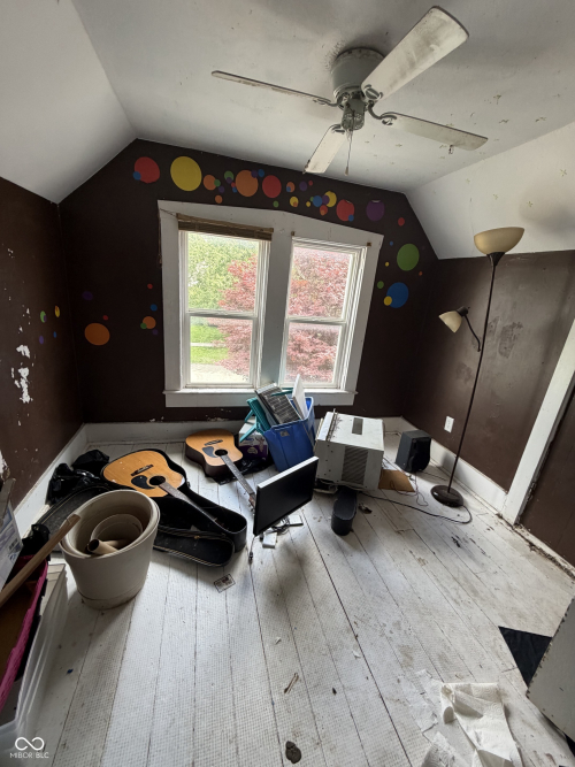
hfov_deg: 85.7
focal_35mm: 14
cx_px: 288
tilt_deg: -14.5
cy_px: 384
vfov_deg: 102.1
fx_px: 310
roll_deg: -5.0
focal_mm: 2.22
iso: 160
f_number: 2.2
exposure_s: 1/121
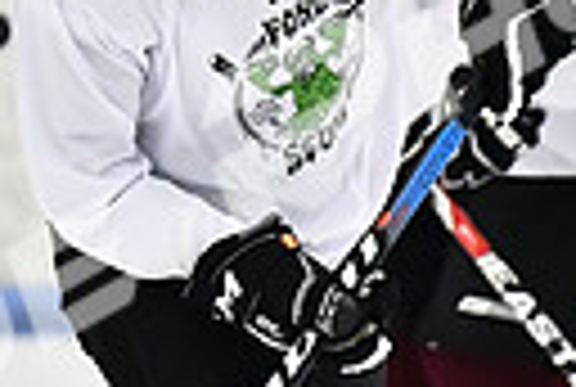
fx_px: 14129
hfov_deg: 2.3
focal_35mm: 881
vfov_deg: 1.6
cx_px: -45
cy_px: 304
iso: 6400
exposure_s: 1/1600
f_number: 2.8
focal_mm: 130
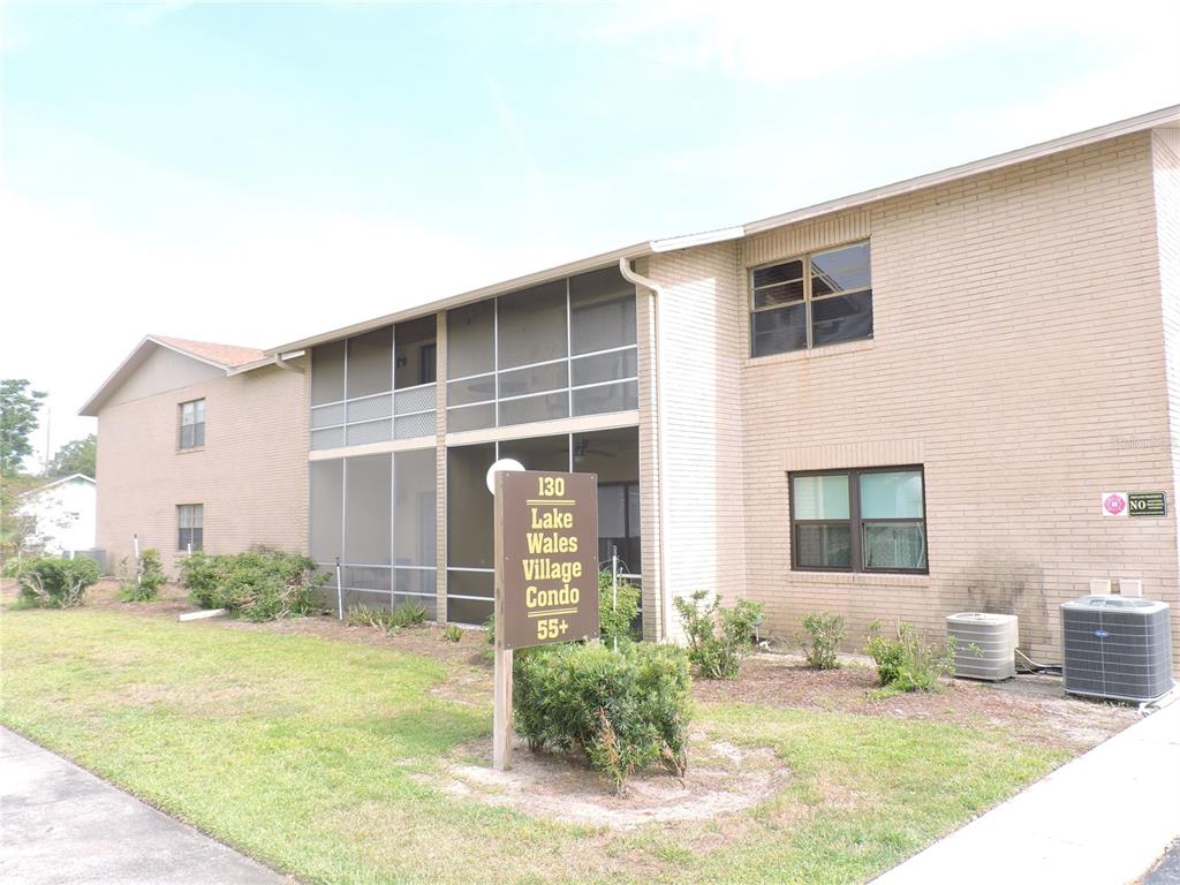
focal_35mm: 28
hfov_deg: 63.4
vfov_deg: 49.7
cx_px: 590
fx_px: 954
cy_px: 442
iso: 140
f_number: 3.1
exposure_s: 1/500
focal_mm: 5
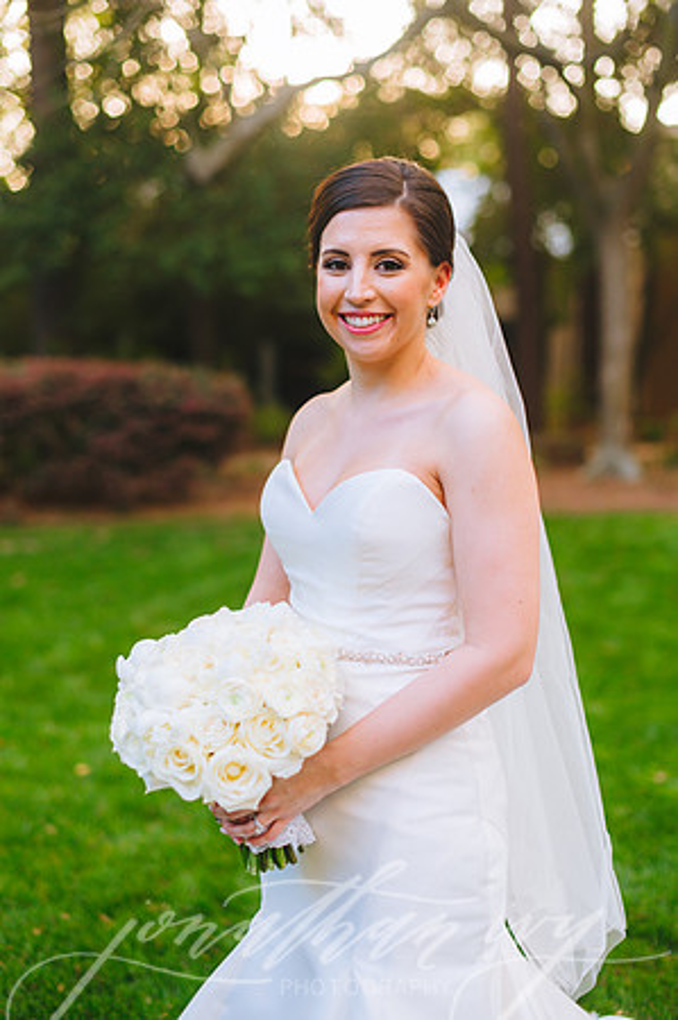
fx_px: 1416
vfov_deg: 39.6
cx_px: 339
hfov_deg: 26.9
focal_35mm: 50
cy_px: 510
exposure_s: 1/400
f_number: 2
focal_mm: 50
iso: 400
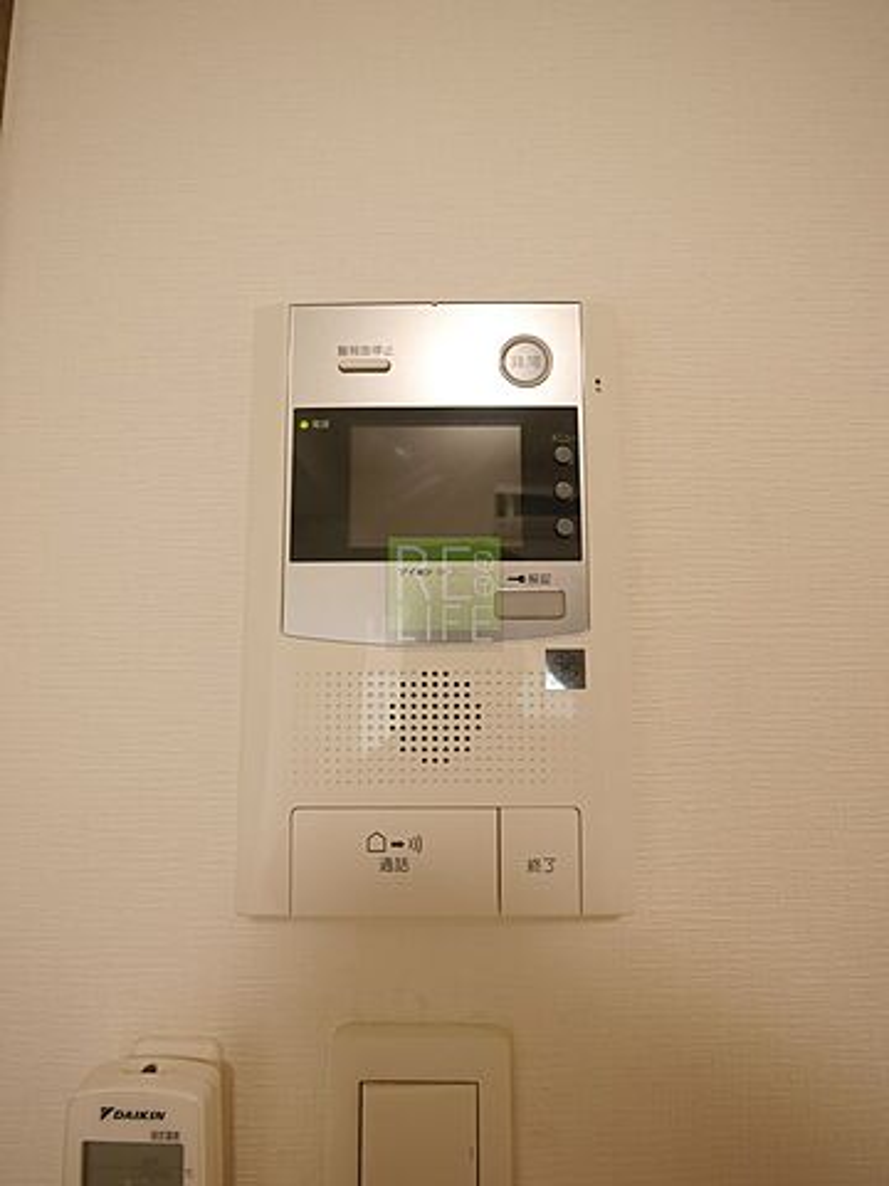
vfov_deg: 102.1
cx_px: 444
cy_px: 593
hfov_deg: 85.7
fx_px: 479
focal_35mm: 14
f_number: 4
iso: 400
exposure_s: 1/60
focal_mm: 7
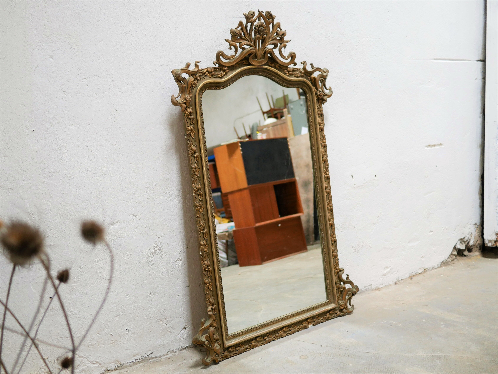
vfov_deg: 36.0
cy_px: 187
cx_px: 249
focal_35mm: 40
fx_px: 576
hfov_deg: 46.8
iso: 500
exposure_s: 1/60
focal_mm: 20
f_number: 1.7
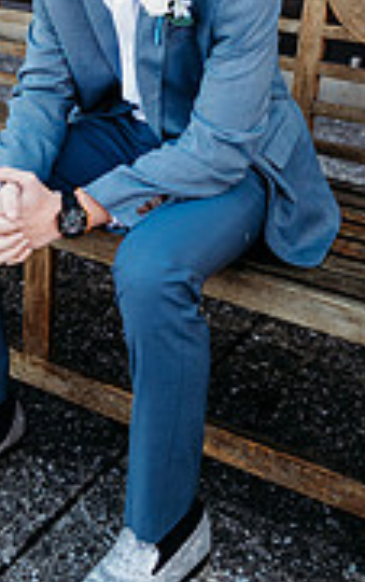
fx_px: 968
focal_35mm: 61
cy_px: 0
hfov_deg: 21.3
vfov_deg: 31.0
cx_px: 129
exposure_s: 1/320
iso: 160
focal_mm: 24
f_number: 2
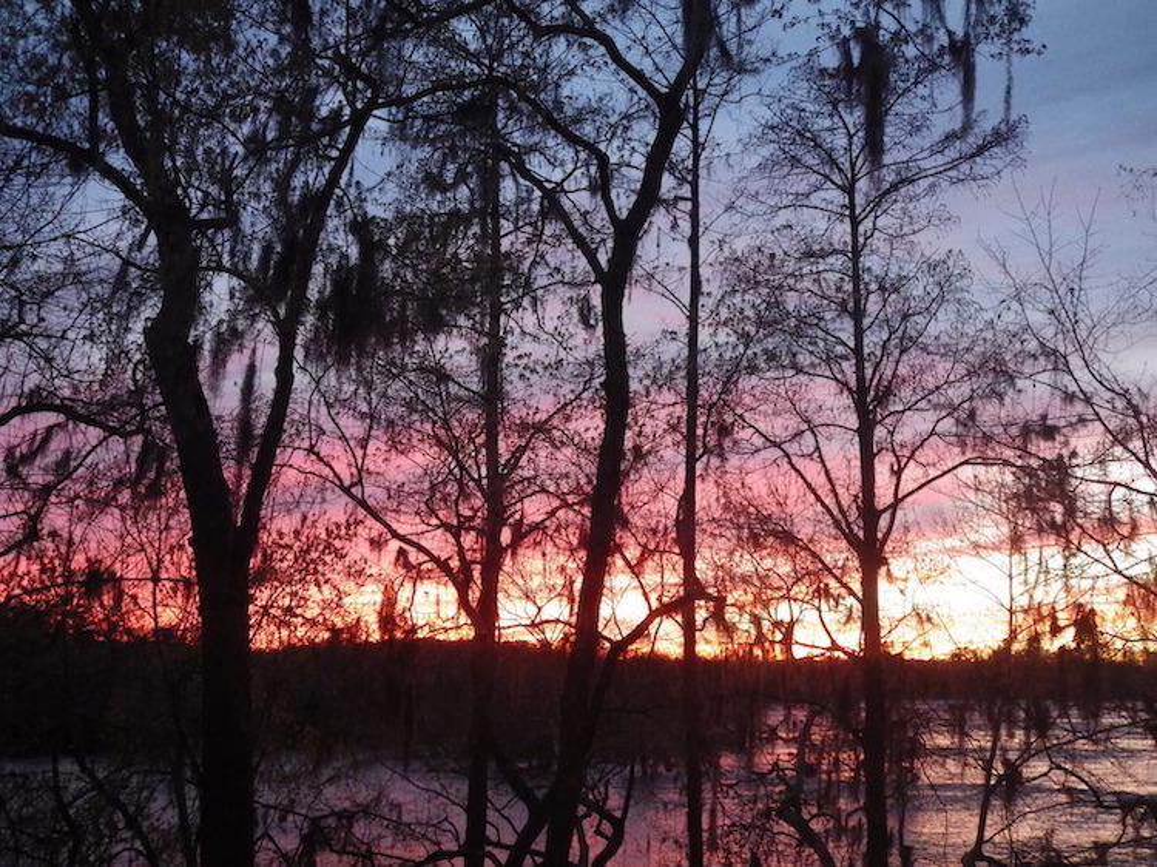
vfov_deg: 35.1
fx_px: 1370
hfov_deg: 45.8
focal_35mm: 41
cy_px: 434
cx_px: 578
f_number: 3.6
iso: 800
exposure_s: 1/30
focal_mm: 7.4
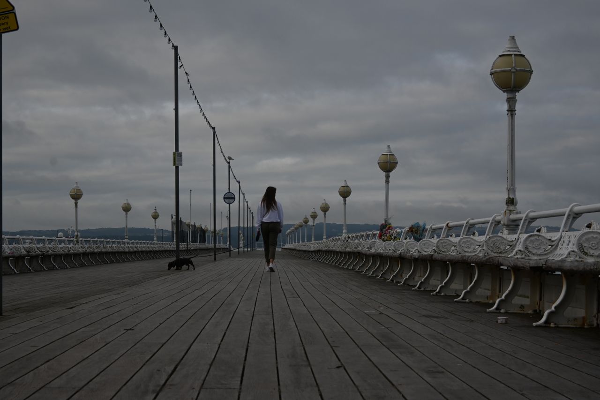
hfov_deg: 27.0
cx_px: 300
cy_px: 200
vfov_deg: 18.2
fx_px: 1250
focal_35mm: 75
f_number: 8
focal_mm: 50
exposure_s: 1/640
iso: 200
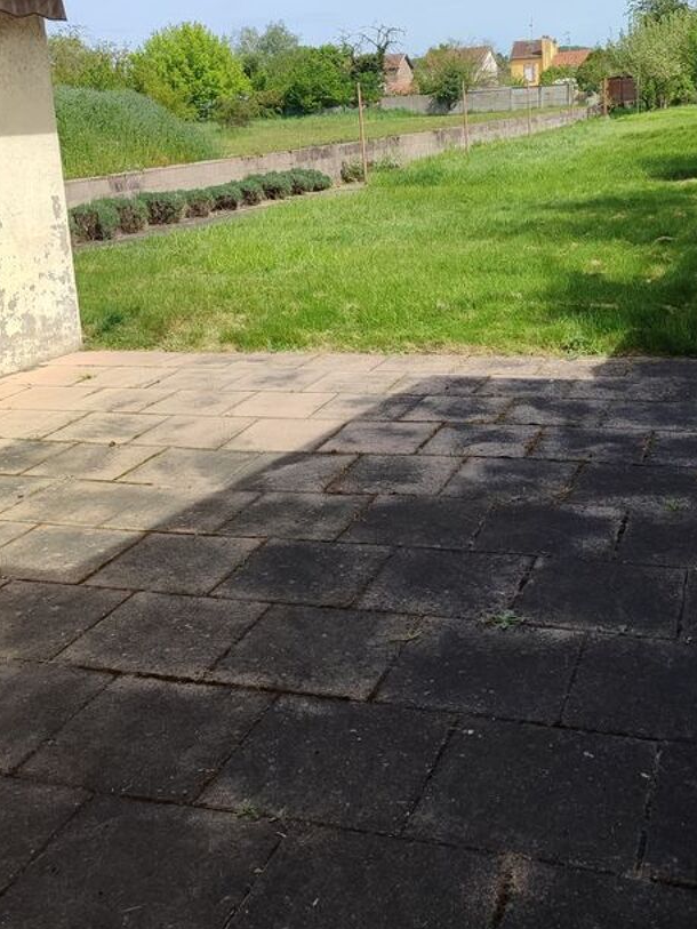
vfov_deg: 45.2
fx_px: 1100
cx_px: 400
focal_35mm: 41
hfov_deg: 35.1
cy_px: 322
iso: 50
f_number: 1.89
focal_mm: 5.95
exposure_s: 1/830
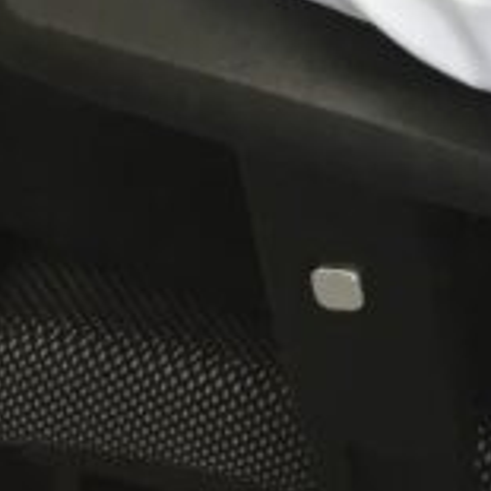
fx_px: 2905
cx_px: 402
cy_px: -725
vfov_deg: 8.7
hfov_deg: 9.6
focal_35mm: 181
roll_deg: -2.0
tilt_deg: -25.3
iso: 25
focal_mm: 3.3
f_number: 2.4
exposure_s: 1/30
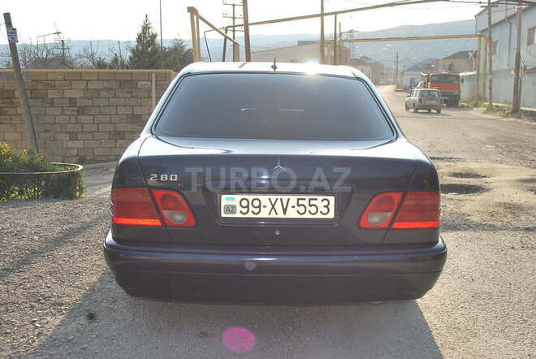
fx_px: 649
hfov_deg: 44.9
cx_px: 268
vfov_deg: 30.9
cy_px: 180
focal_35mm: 44
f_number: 7.1
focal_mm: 29
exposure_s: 1/200
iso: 100
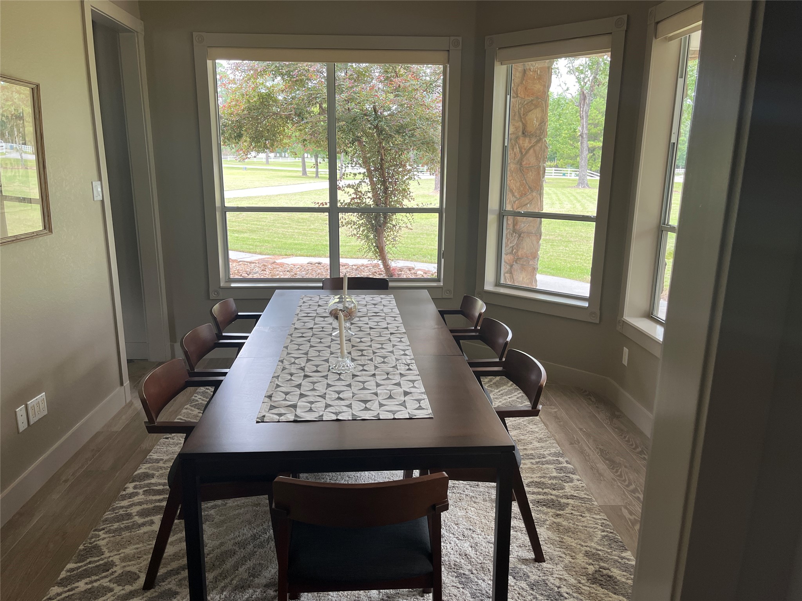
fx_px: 602
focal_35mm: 26
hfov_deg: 67.3
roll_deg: -0.9
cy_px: 300
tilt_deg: -12.3
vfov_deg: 53.1
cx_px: 401
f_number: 1.6
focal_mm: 5.1
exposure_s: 1/121
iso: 64
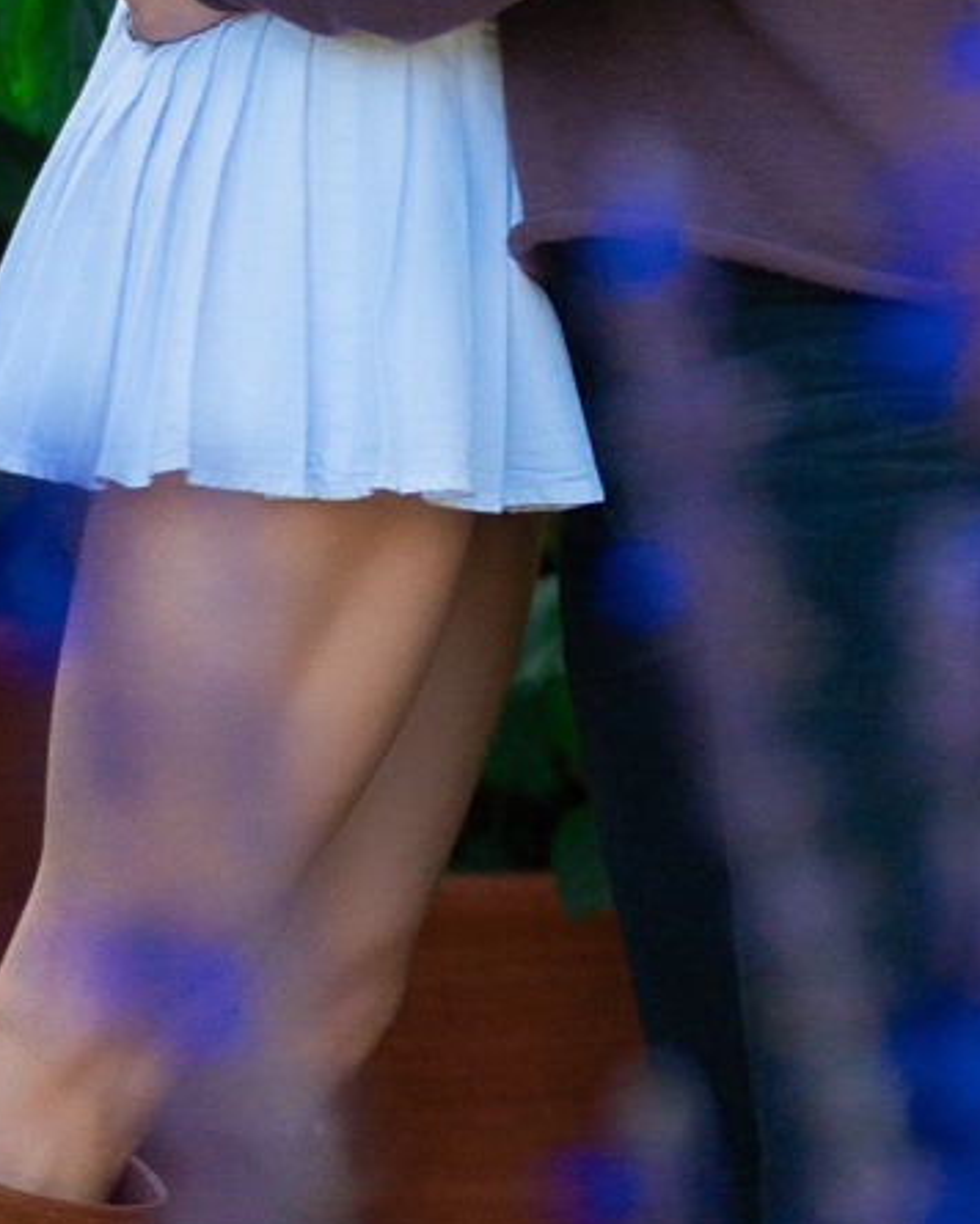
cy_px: -36
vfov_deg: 9.1
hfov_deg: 7.3
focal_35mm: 211
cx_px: 1130
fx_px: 7650
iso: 1250
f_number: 1.2
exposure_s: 1/1250
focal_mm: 50
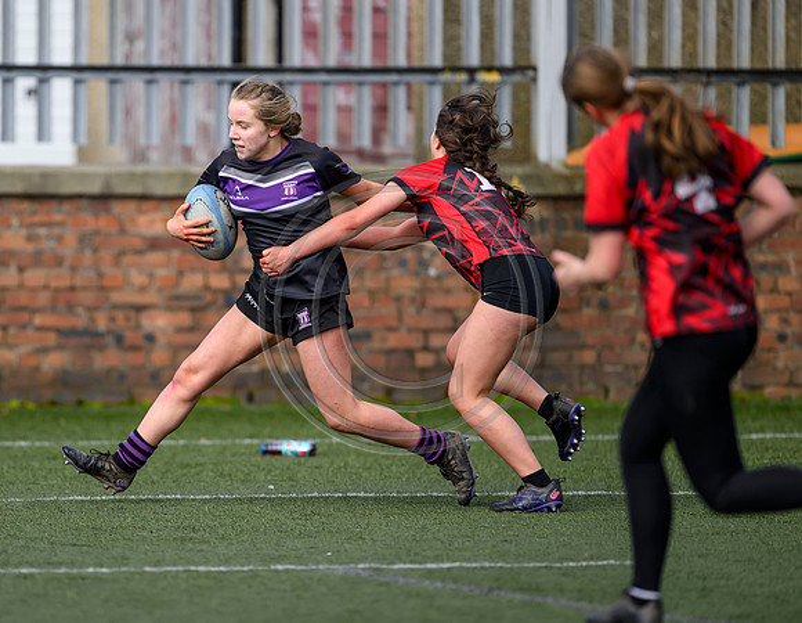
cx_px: 266
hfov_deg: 3.8
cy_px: 330
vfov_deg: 3.0
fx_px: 11989
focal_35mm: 511
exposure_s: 1/4000
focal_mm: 400
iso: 500
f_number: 3.2
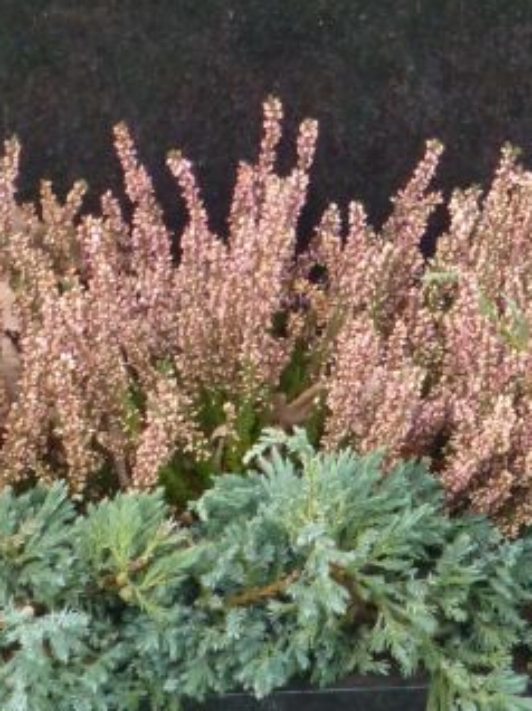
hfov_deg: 5.6
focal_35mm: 265
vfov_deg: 7.3
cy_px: -439
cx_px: 192
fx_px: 5438
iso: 400
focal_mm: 14.2
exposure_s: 1/40
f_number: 5.1
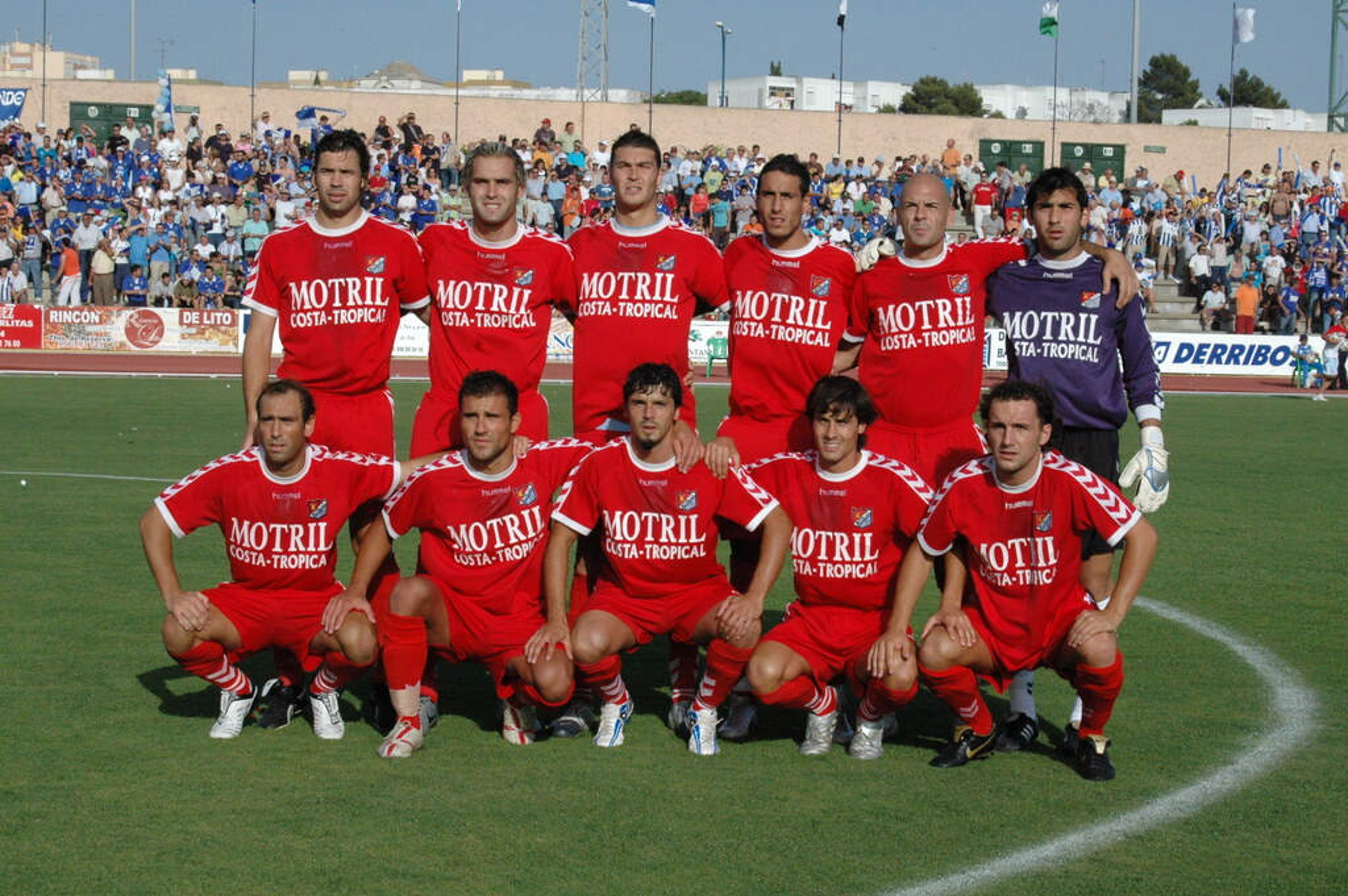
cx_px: 674
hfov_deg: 26.0
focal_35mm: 78
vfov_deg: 17.5
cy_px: 448
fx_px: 2918
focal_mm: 52
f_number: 14
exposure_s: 1/800
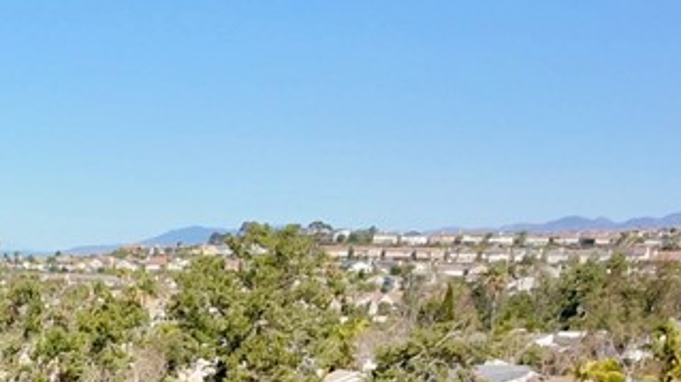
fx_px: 1642
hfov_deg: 20.8
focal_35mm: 91
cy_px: 625
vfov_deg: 12.4
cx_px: -258
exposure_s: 1/559
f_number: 2.2
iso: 100
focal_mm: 4.73
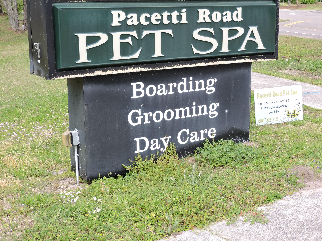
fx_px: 512
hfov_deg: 34.9
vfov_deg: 26.6
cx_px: 161
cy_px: 120
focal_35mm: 55
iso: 100
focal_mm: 9.8
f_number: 3.7
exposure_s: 1/200
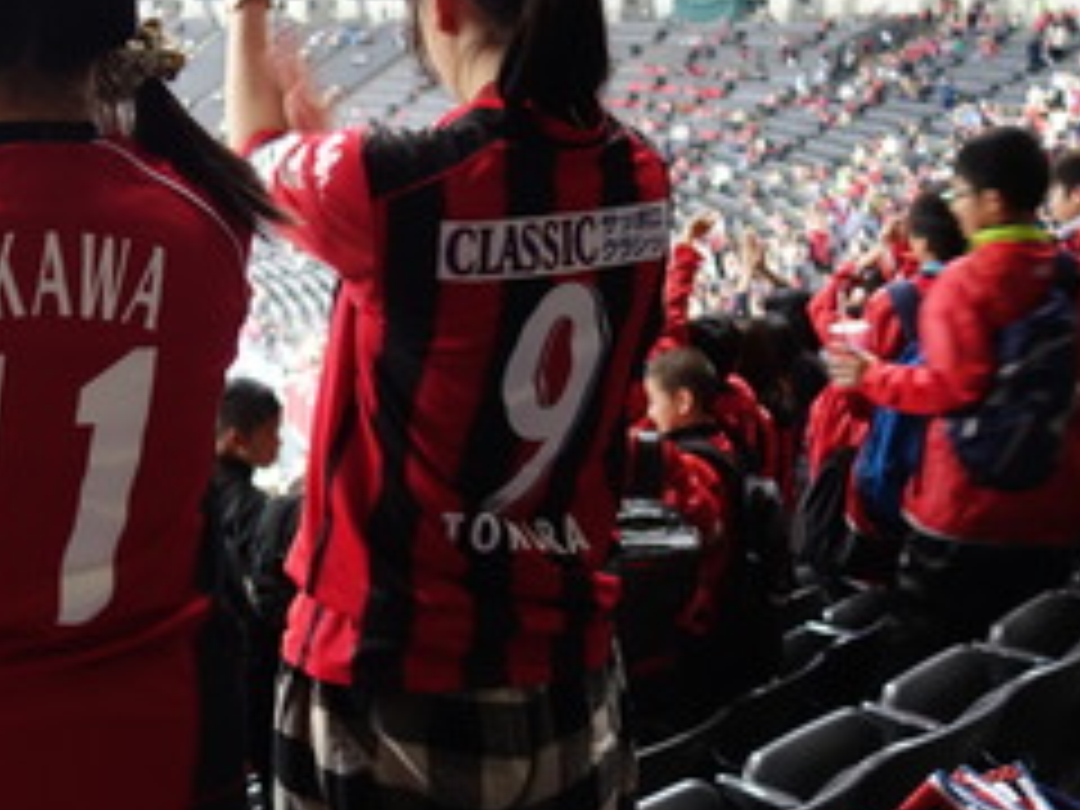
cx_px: 252
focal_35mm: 49
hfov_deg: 37.8
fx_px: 1529
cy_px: 358
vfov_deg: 29.7
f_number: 1.8
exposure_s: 1/30
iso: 640
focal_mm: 10.4
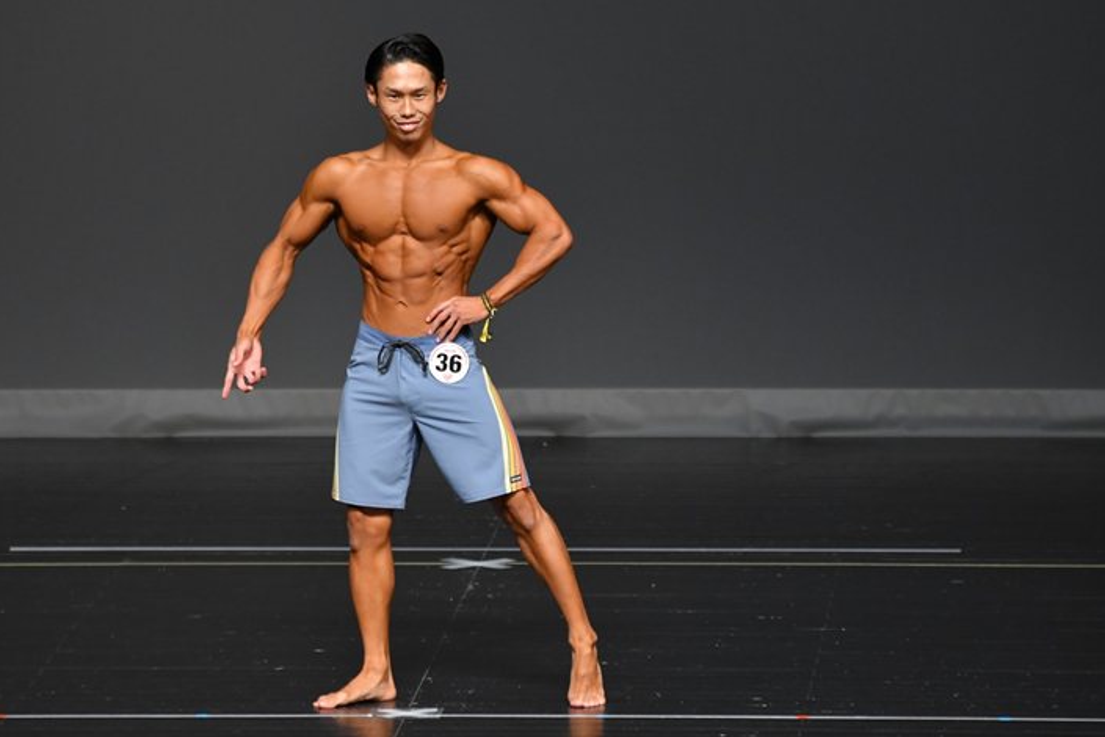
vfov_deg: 3.6
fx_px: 11632
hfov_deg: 5.4
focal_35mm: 379
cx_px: 526
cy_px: 353
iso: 2000
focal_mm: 230
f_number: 5.6
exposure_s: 1/400
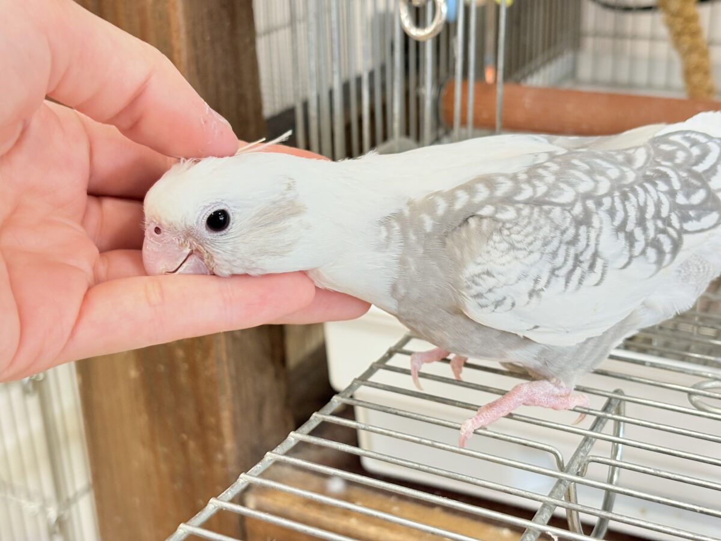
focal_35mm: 52
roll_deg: +3.3
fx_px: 1083
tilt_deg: -23.1
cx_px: 360
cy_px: 270
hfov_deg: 36.8
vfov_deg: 28.0
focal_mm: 5.96
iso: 64
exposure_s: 1/50
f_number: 1.6
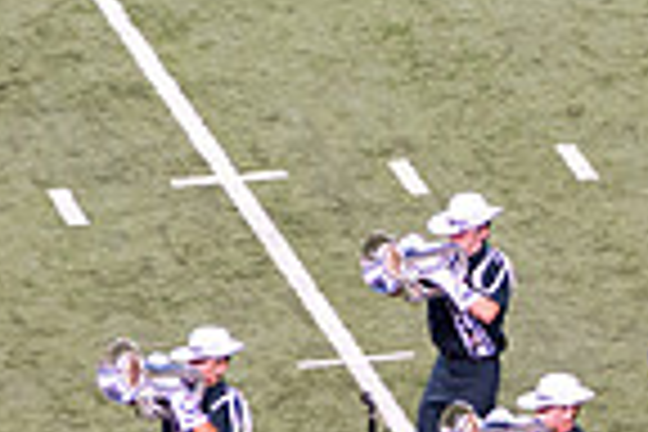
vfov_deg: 1.6
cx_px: 1163
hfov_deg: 2.5
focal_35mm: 838
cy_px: 477
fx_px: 15083
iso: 1600
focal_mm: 145
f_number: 4.8
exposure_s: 1/320
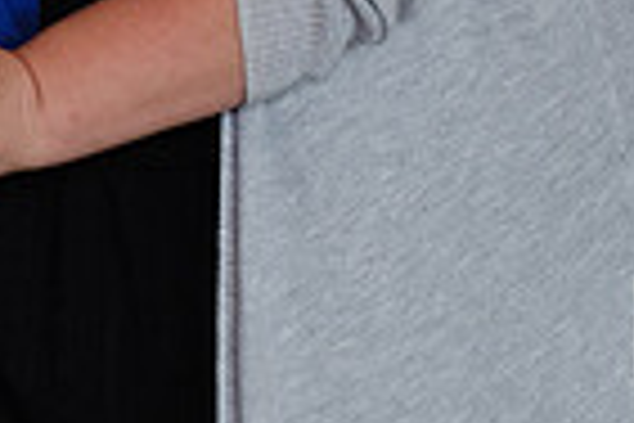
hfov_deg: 5.9
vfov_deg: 4.0
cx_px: -388
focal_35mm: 345
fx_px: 6075
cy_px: -338
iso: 800
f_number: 4
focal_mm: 44.1
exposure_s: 1/125
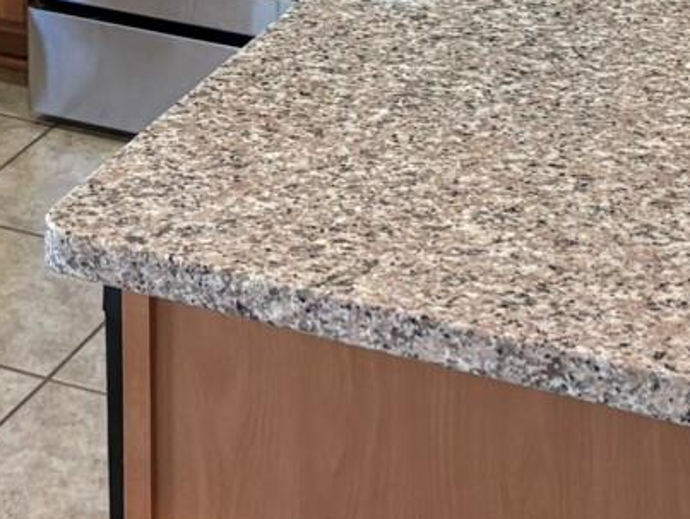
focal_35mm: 132
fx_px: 2634
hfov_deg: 14.6
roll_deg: +1.8
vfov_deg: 10.2
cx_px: -24
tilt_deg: -7.8
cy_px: -582
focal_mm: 5.96
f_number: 1.6
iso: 160
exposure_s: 1/60
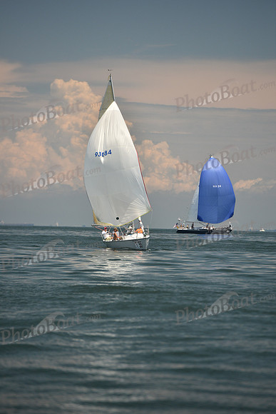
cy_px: 207
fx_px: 2241
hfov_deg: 7.0
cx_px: 138
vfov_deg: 10.5
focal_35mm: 195
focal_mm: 195
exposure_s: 1/2000
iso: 320
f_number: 4
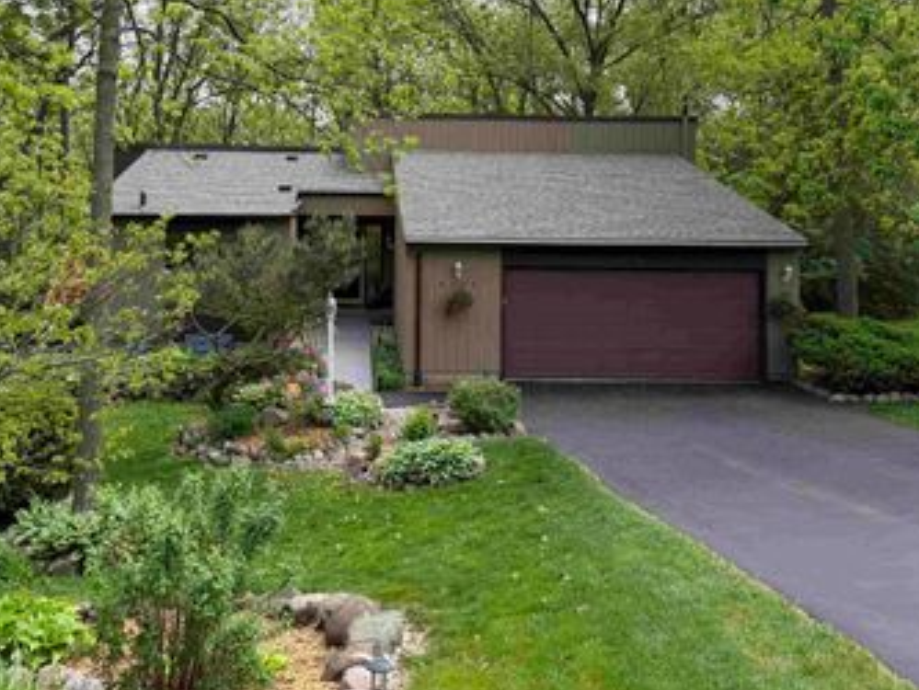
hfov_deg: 51.2
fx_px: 956
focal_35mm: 36
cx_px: 411
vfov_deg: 39.0
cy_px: 203
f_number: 1.78
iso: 100
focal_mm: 6.76
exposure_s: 1/1585
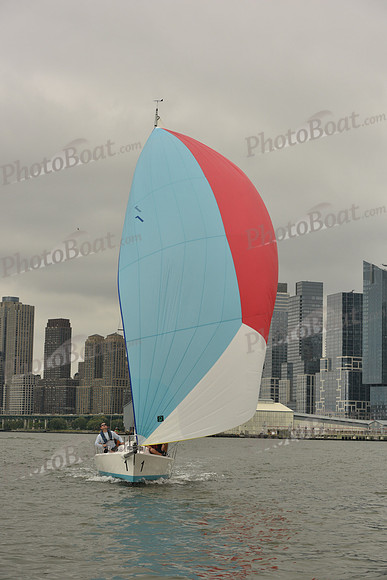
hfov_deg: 17.5
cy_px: 290
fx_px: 1257
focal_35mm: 78
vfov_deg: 26.0
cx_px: 194
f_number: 7.1
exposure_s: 1/1250
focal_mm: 78
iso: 320
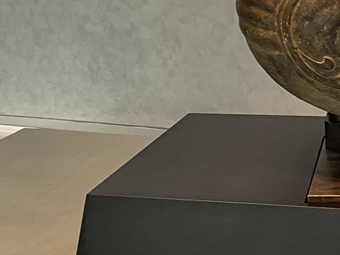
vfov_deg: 14.9
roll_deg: +2.4
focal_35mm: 90
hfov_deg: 21.6
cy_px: -157
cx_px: 253
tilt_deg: +1.4
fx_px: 884
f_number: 1.6
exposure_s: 1/49
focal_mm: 5.1
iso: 160
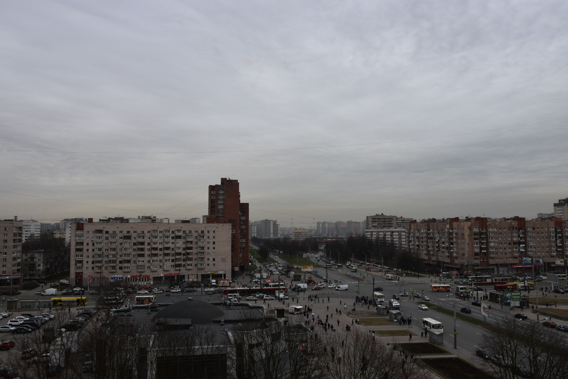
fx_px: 473
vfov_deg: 43.6
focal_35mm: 30
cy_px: 190
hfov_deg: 61.9
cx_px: 284
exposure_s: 1/250
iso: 400
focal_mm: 20
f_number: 10
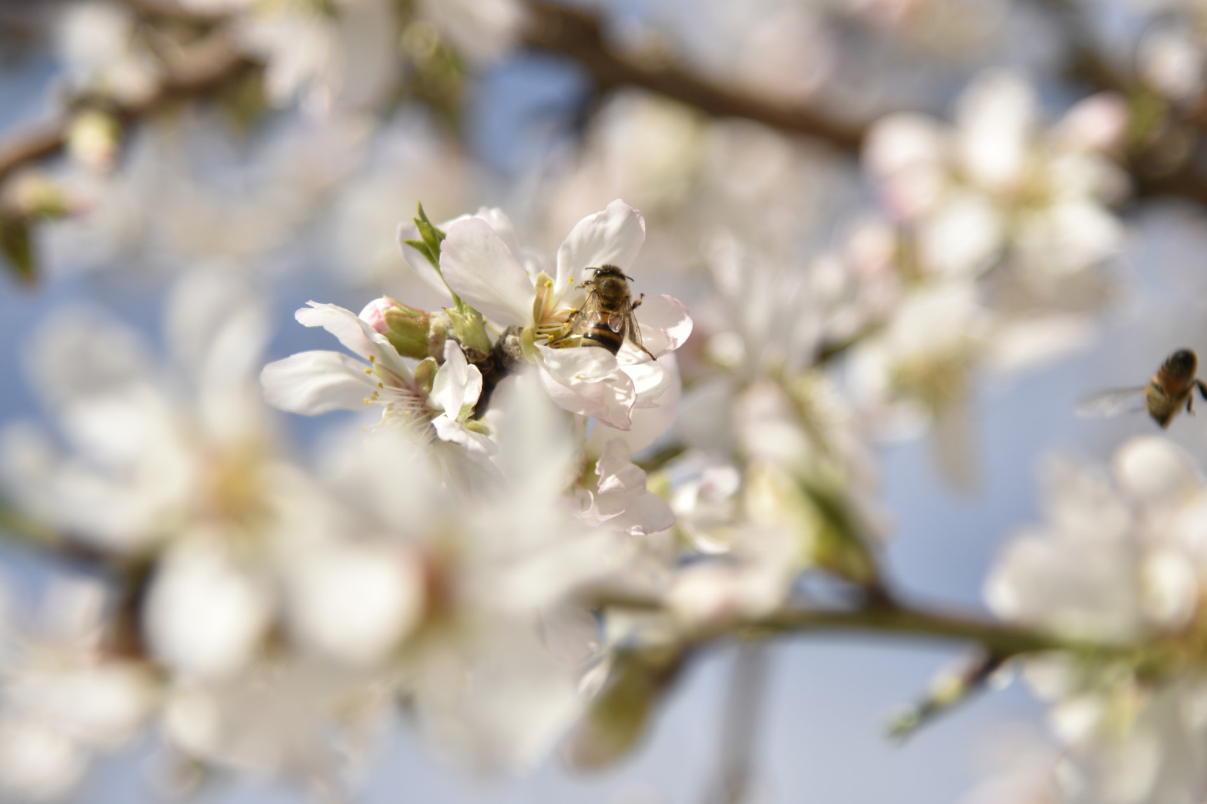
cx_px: 604
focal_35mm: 180
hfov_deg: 11.4
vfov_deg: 7.6
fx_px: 6034
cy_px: 402
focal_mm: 120
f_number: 4
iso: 100
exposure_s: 1/1000
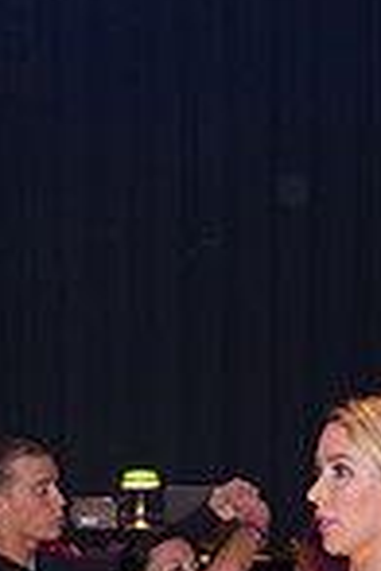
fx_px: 2572
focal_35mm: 162
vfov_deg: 12.1
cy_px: 829
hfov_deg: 8.4
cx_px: 436
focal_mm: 28
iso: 200
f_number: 5
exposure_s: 1/60
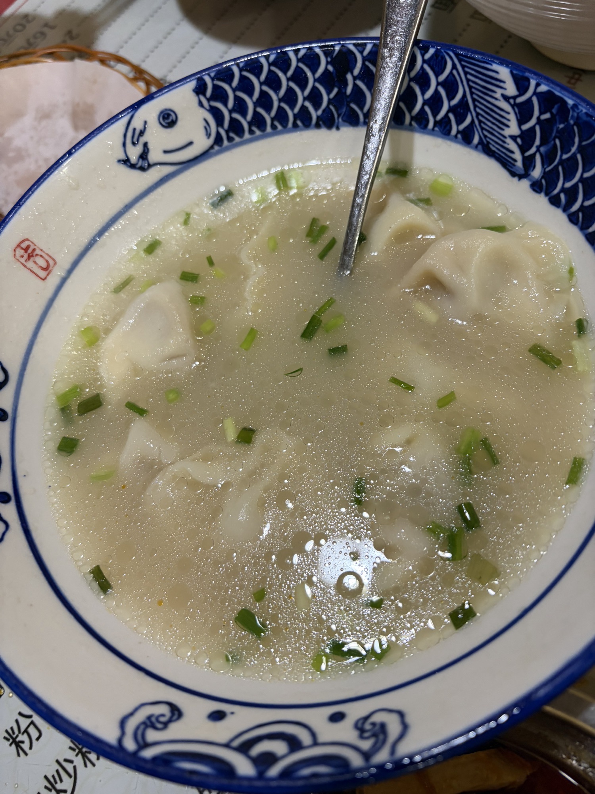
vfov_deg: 67.3
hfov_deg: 53.1
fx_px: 596
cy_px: 397
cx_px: 298
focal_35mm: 26
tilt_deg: -62.4
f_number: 1.6
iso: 200
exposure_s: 1/50
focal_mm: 5.96
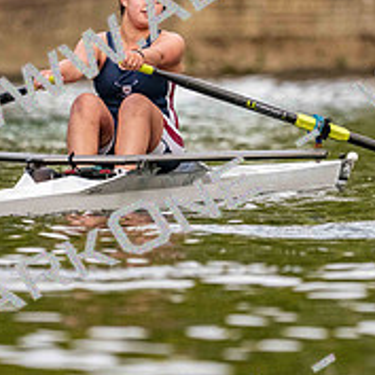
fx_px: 13629
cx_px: 199
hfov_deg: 1.6
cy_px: 149
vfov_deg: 1.6
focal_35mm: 1112
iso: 2800
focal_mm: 400
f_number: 4.5
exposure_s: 1/2500
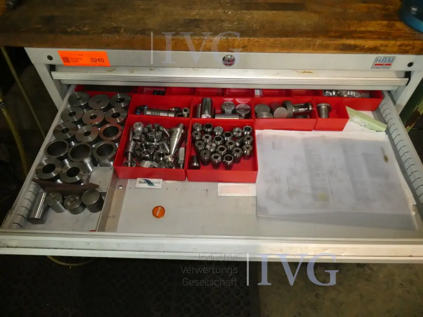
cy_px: 158
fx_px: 293
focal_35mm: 24
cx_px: 212
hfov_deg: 71.6
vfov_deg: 56.8
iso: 800
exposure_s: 1/125
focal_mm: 4.3
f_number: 3.3
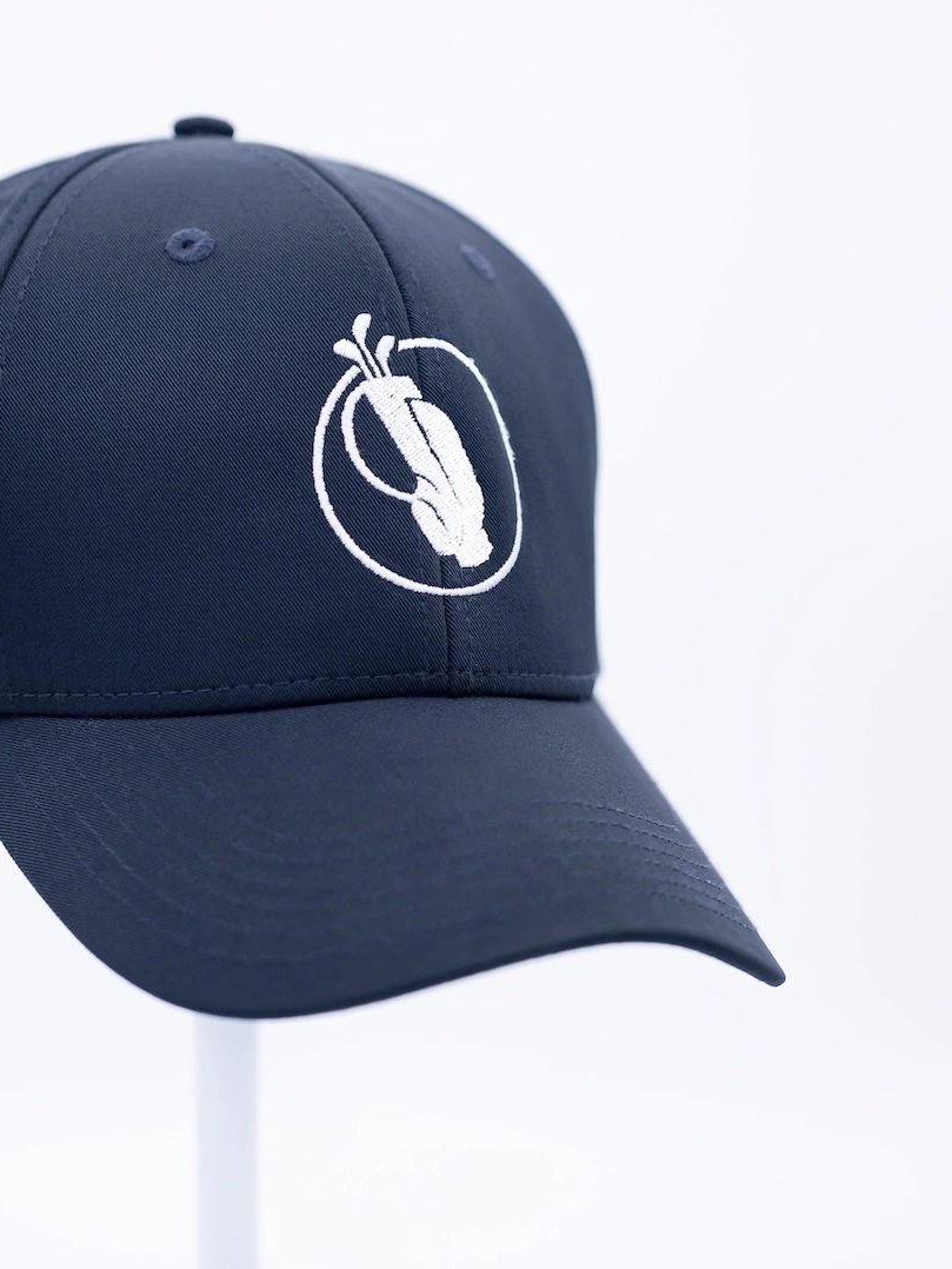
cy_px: 672
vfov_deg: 25.3
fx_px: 2822
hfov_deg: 19.1
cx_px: 286
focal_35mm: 77
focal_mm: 48
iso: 200
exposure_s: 1/500
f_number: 2.8
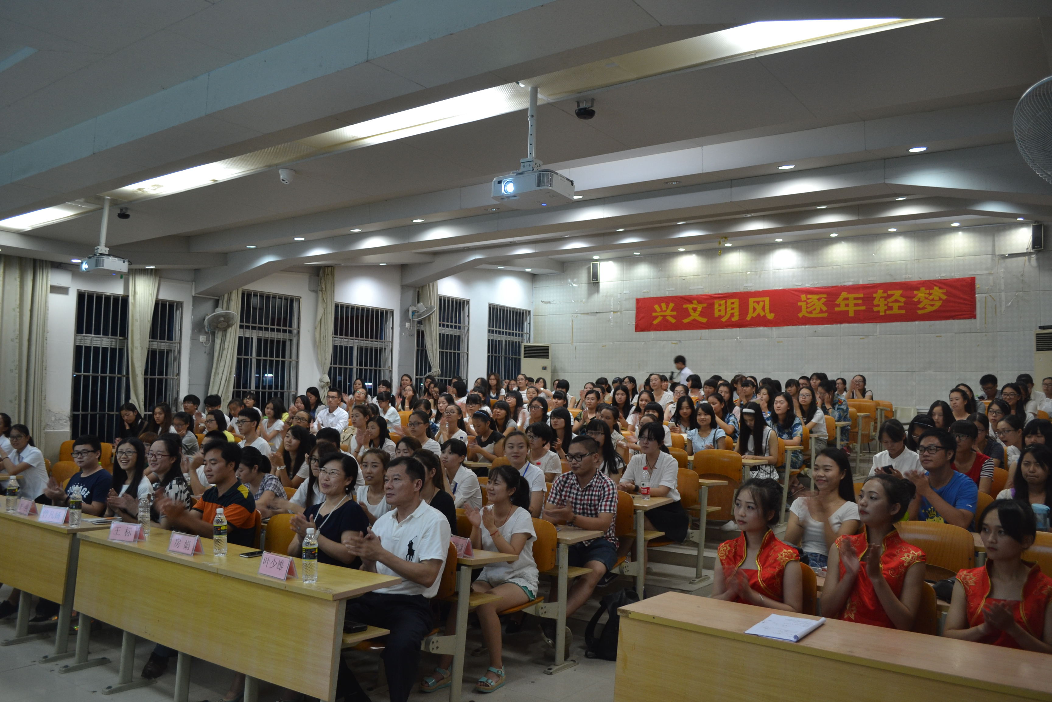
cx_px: 526
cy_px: 351
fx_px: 789
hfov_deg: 67.4
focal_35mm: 27
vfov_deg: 47.9
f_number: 3.5
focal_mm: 18
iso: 400
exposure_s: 1/20
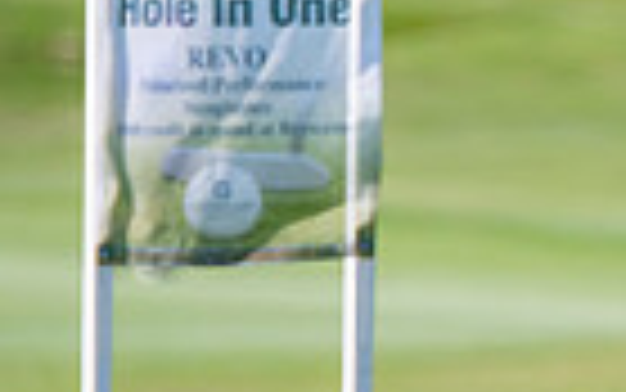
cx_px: 1318
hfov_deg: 2.2
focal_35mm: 945
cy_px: 78
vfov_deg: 1.4
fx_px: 16129
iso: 100
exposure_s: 1/1600
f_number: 2.8
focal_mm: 155
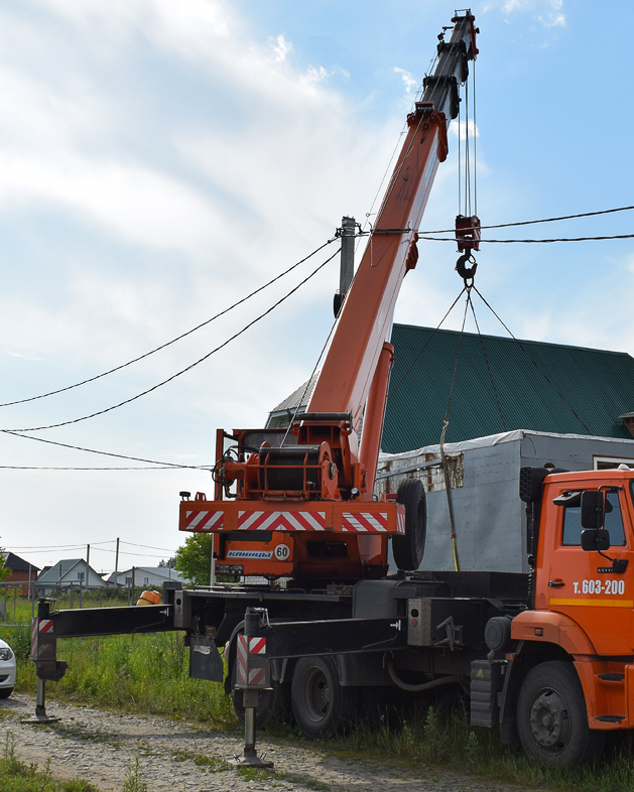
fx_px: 1260
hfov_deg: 28.0
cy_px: 399
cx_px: 450
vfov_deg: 34.9
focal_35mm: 54
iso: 200
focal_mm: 25
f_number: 11
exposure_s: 1/500
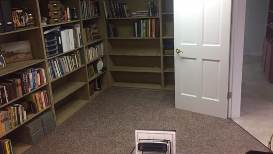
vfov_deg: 34.6
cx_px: 132
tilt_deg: -15.7
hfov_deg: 58.0
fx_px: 246
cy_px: 68
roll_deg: +4.7
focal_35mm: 34
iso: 40
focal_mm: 4.15
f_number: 2.2
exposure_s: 1/30
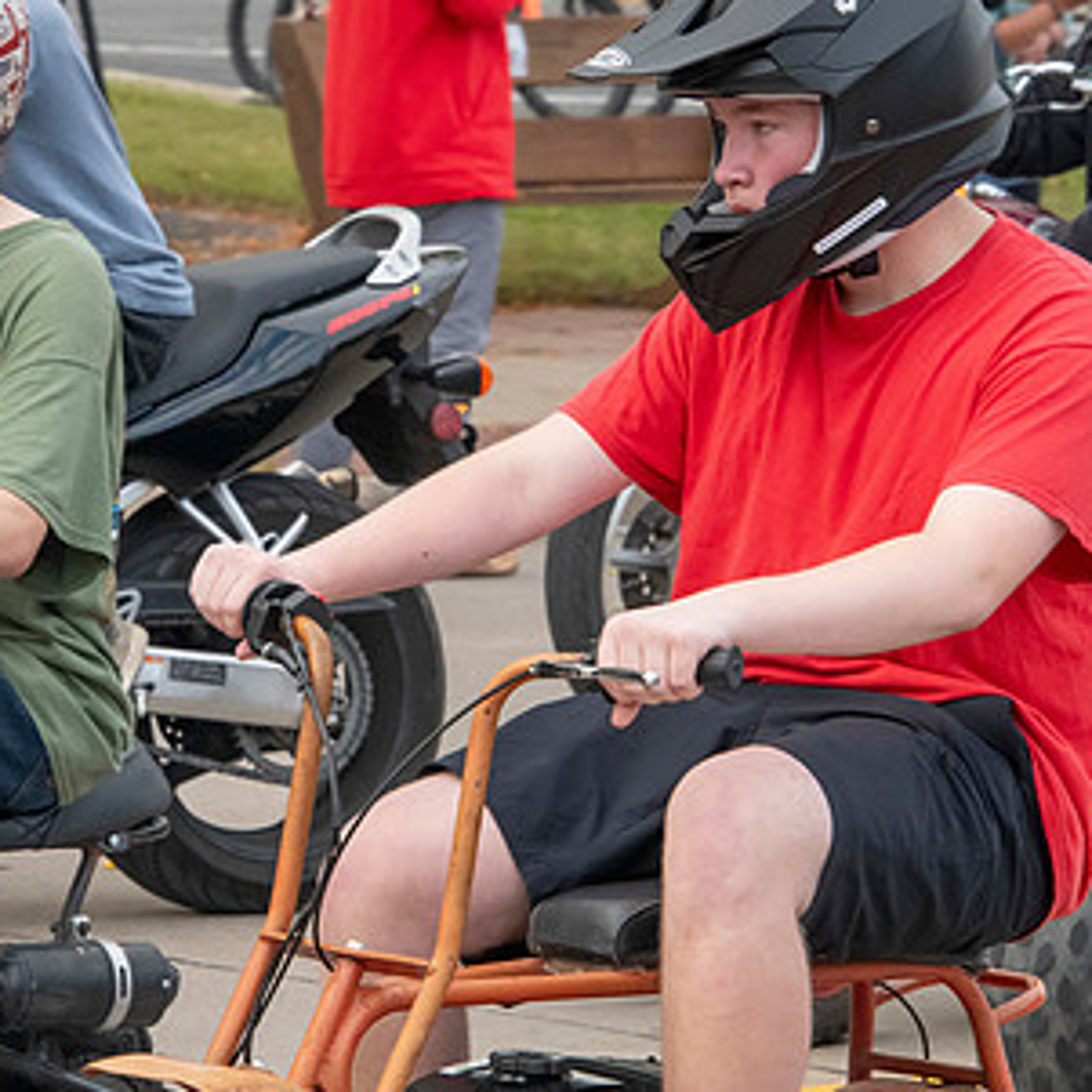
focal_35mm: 262
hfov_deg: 6.7
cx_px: 305
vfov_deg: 6.7
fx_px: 9351
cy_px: 437
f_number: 11
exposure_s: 1/250
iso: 3200
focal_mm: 160
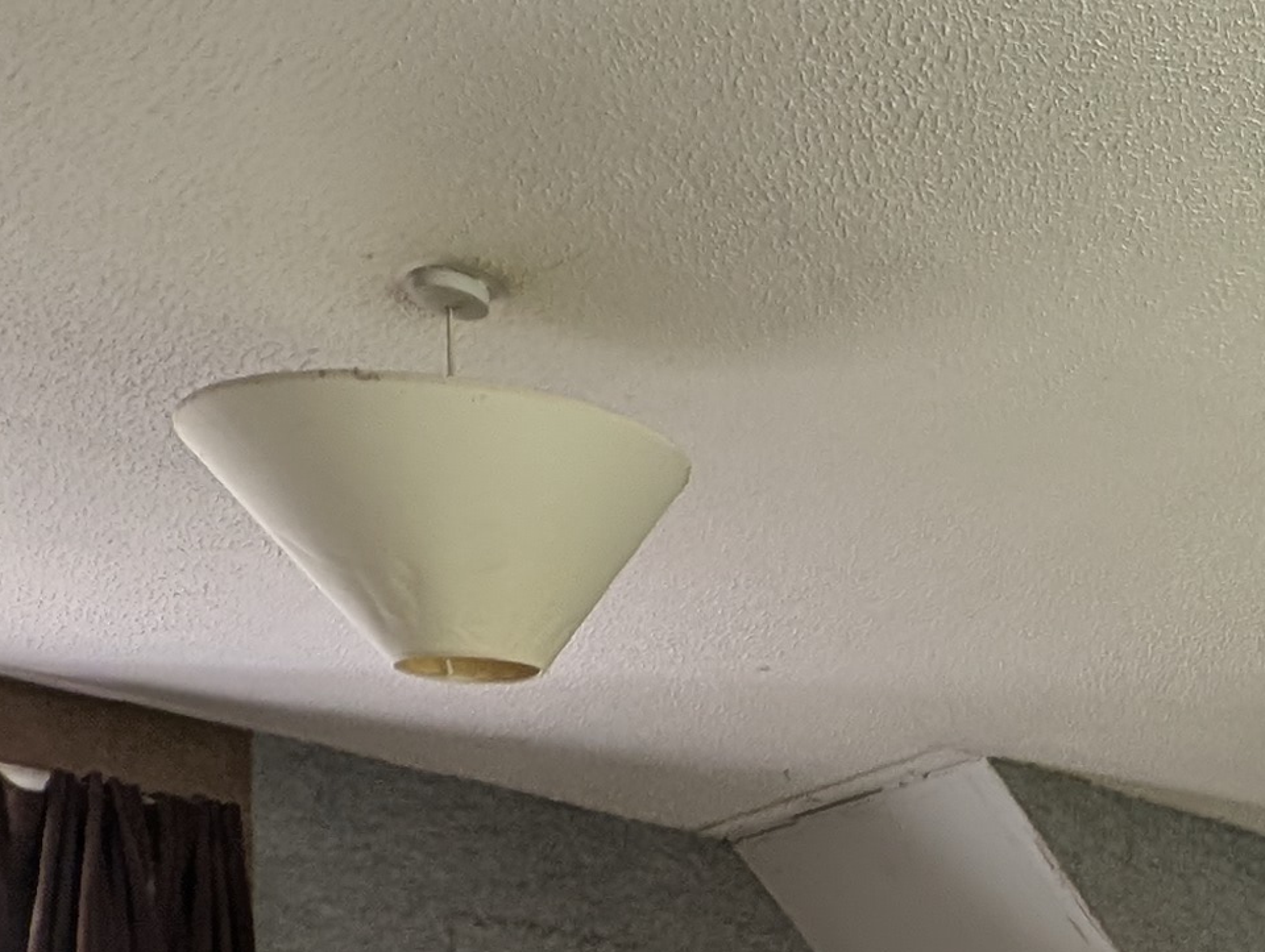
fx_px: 1867
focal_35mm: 51
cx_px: 1481
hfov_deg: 31.8
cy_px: 1369
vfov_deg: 23.7
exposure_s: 1/124
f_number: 1.95
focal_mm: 2.23
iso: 41
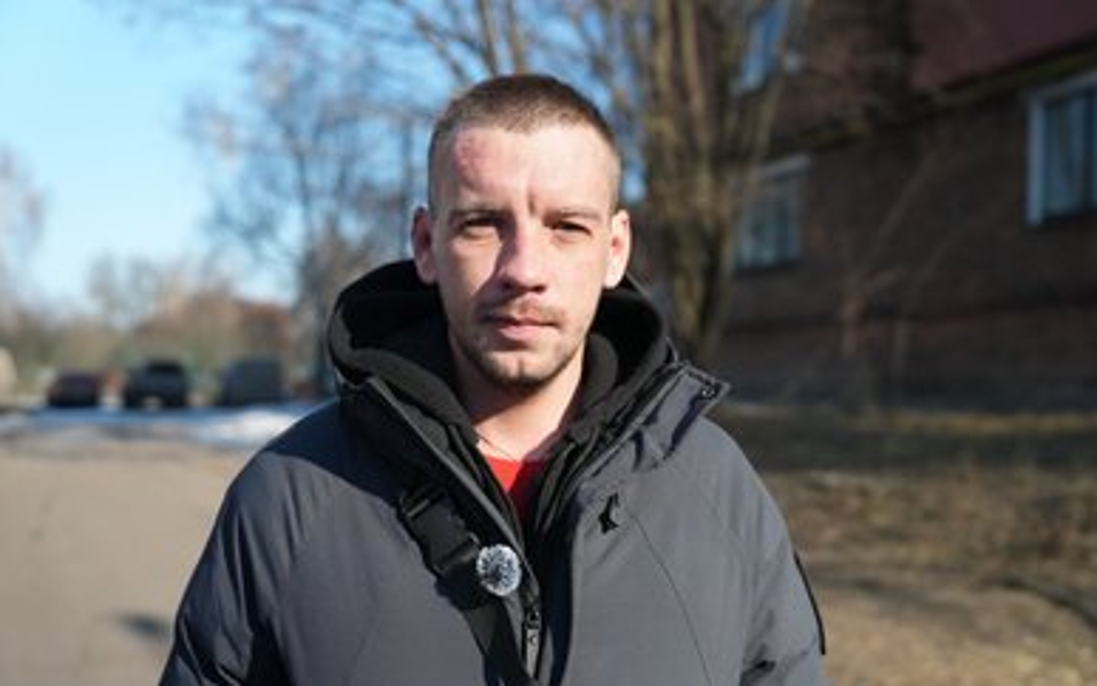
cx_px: 539
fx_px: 1166
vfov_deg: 32.8
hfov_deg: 50.4
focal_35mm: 39
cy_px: 376
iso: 2000
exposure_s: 1/500
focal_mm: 37
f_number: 2.8
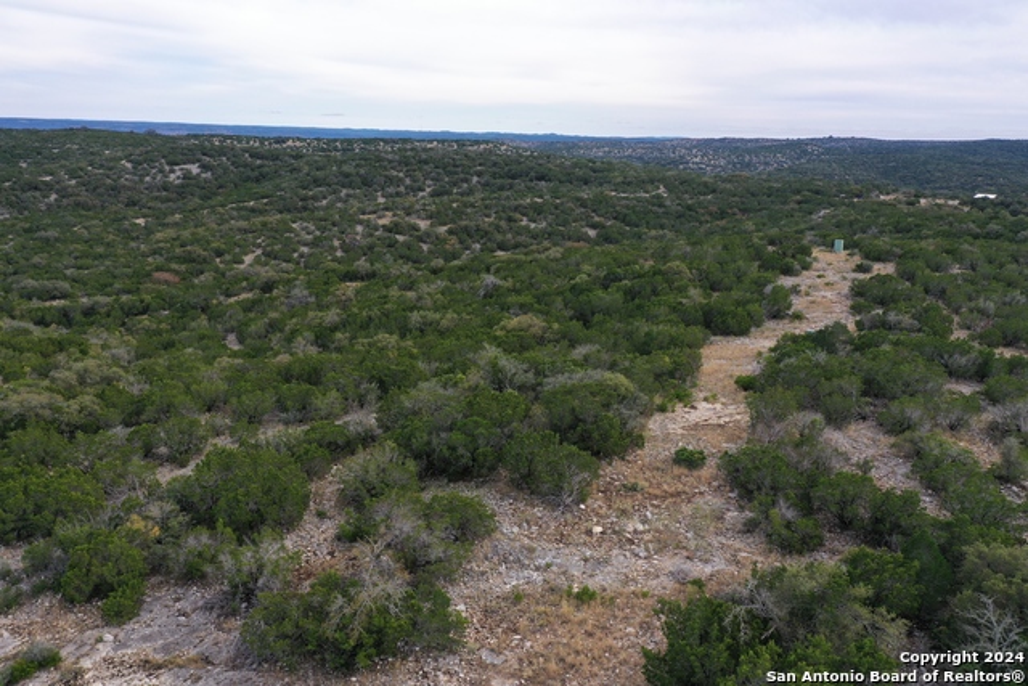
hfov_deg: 65.5
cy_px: 343
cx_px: 514
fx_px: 800
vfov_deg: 46.4
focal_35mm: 28
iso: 100
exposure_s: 1/240
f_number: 5
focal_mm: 10.26
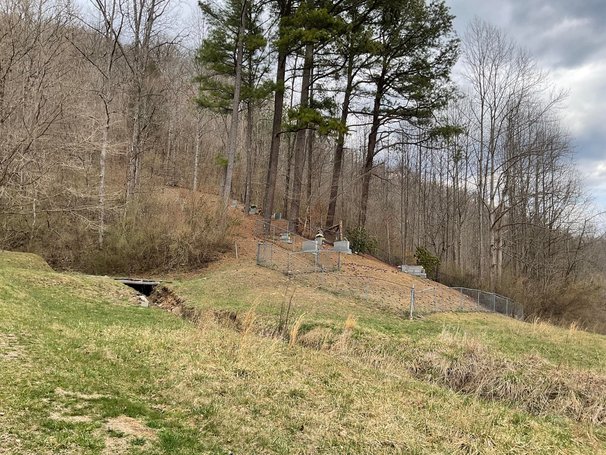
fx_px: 508
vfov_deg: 48.2
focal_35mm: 29
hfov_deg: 61.7
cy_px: 228
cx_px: 303
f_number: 1.8
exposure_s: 1/534
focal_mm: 3
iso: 16
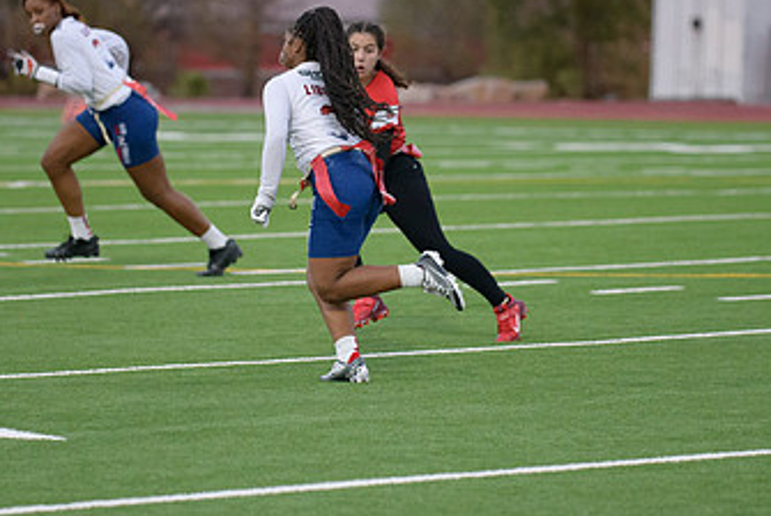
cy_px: 250
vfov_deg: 5.5
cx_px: 354
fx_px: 5380
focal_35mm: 251
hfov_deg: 8.2
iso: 3600
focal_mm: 145
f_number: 2.8
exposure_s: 1/3200
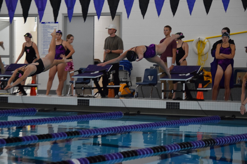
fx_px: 947
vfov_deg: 9.9
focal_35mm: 138
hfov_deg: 14.9
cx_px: 124
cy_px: 82
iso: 3200
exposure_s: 1/250
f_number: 4.5
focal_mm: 92
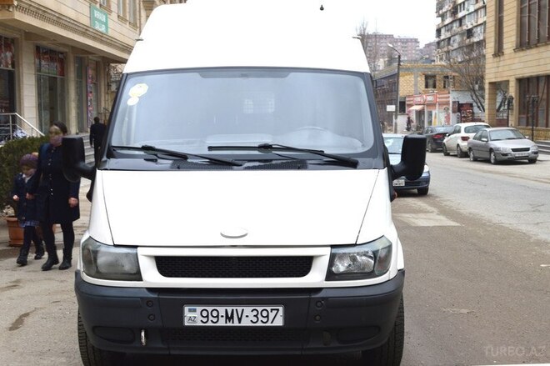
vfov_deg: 28.0
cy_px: 183
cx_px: 275
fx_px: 733
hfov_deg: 41.1
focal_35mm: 48
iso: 100
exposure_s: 1/200
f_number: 7.1
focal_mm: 32
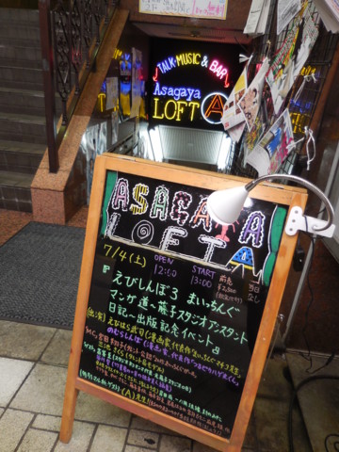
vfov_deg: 69.4
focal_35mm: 25
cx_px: 170
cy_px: 226
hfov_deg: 54.9
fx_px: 326
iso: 125
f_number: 3.3
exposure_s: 1/50
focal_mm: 4.5
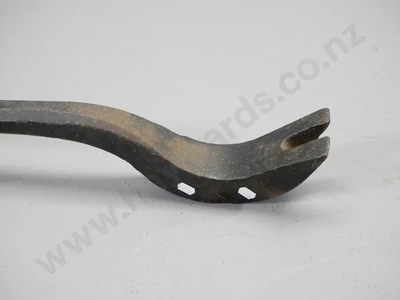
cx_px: 200
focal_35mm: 54
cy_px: 150
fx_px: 624
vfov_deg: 27.1
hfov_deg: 35.5
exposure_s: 1/50
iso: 3200
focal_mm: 27
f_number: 6.3
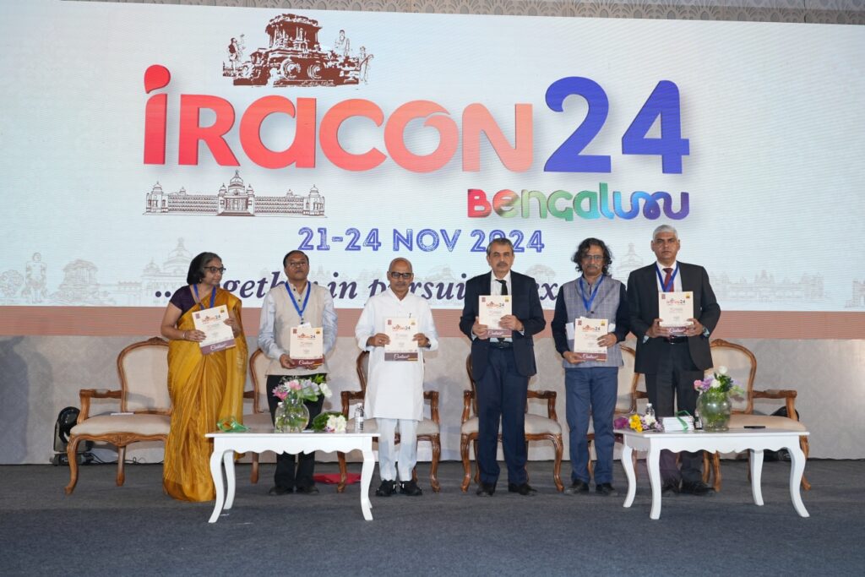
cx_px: 432
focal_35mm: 35
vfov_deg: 37.9
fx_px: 841
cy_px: 288
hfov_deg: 54.4
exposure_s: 1/125
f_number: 5.6
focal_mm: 35
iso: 1250
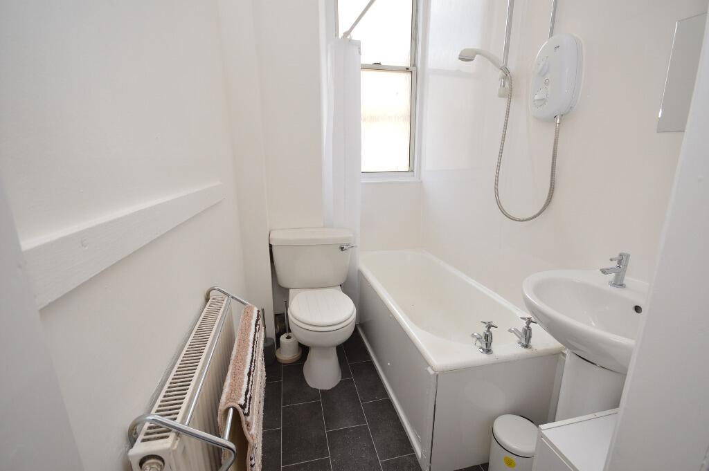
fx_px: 295
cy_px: 236
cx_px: 354
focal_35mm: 15
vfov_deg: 77.2
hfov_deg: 100.4
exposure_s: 1/125
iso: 400
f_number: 5.6
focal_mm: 10
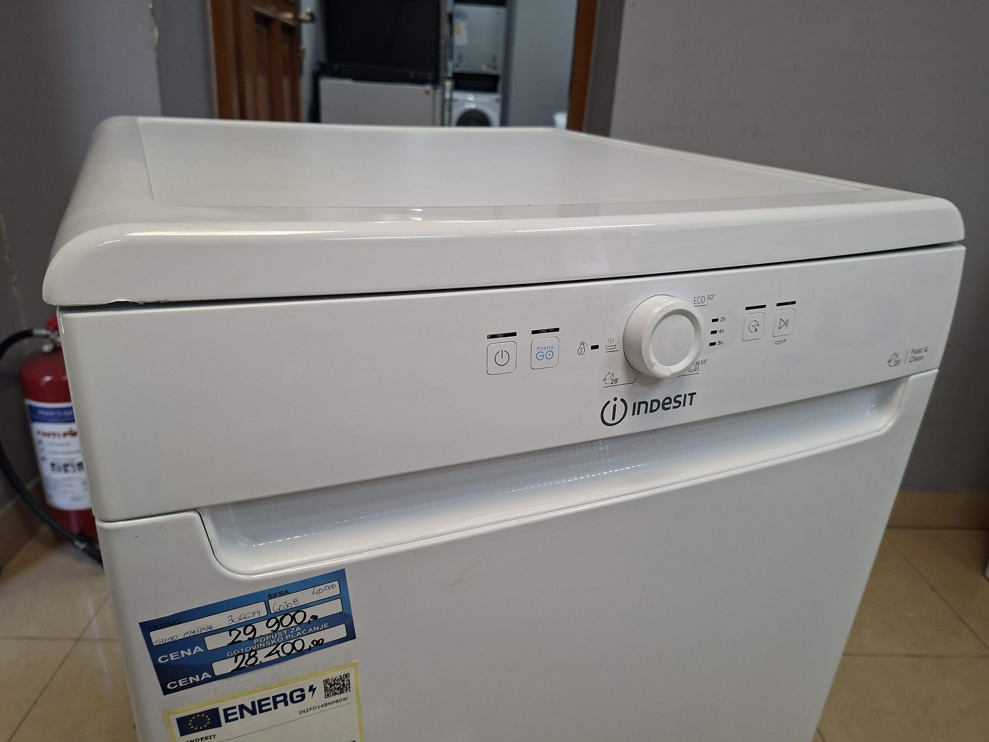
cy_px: 371
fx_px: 657
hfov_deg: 73.9
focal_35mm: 23
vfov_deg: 58.9
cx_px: 494
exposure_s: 1/100
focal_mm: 5.54
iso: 200
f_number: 1.8
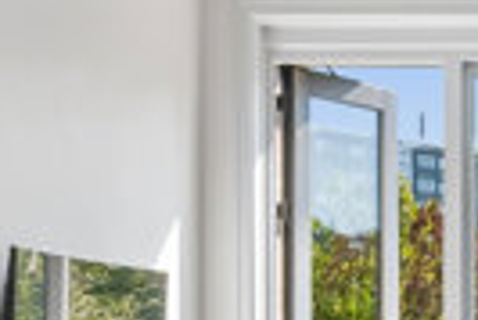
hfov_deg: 17.8
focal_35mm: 108
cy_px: 322
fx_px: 1436
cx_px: 600
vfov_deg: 12.6
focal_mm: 12
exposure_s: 1/30
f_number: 10
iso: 200
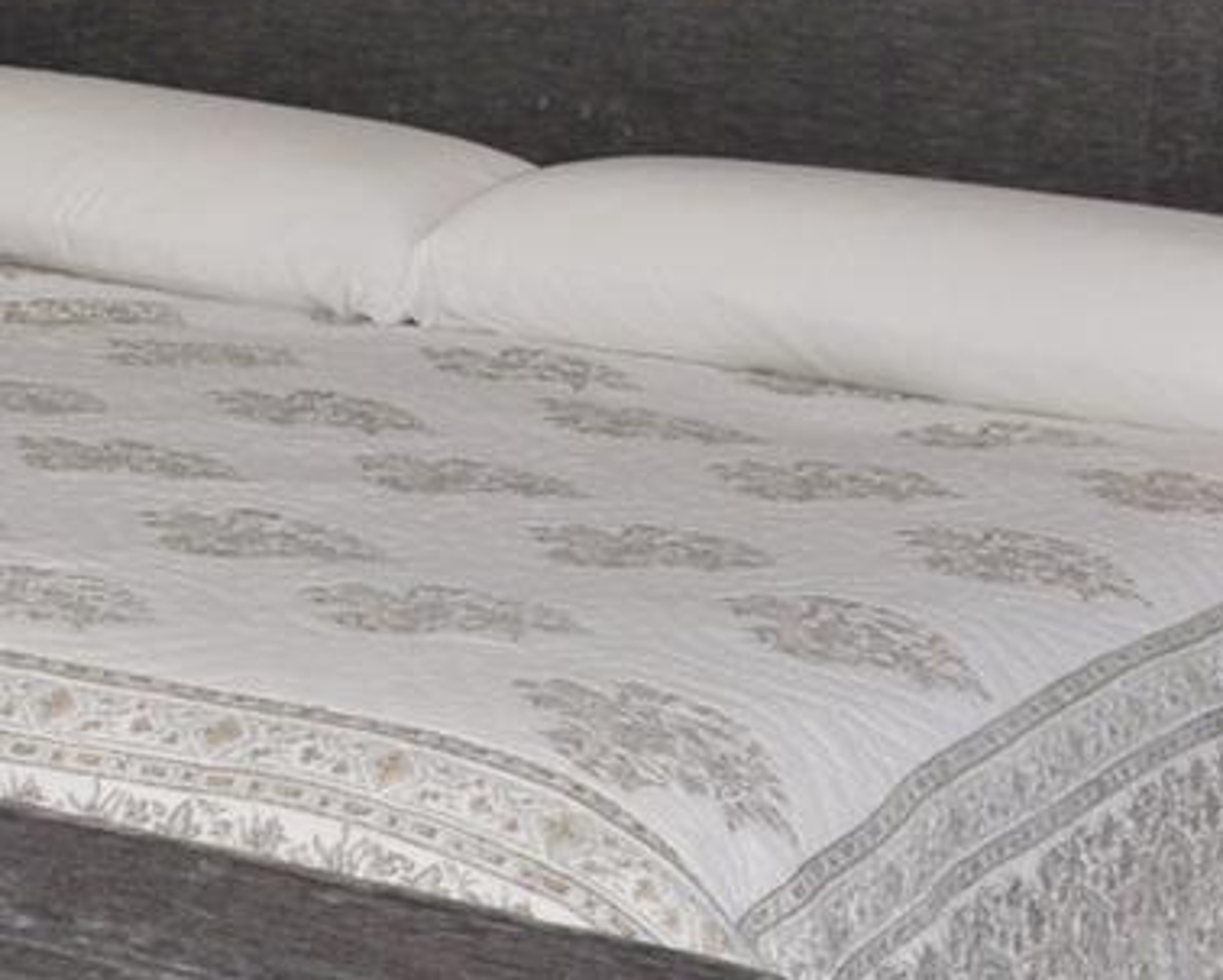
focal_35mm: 137
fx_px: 4963
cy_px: -71
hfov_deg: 12.2
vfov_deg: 11.1
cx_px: -1346
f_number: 8
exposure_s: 1/60
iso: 200
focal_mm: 18
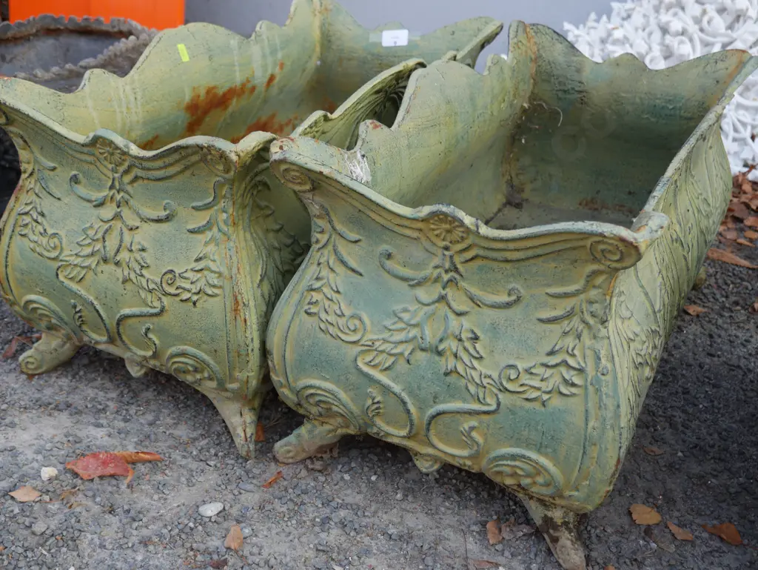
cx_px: 379
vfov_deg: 36.0
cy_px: 285
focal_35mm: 40
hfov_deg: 46.8
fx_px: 876
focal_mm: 20
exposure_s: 1/125
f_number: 5
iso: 200
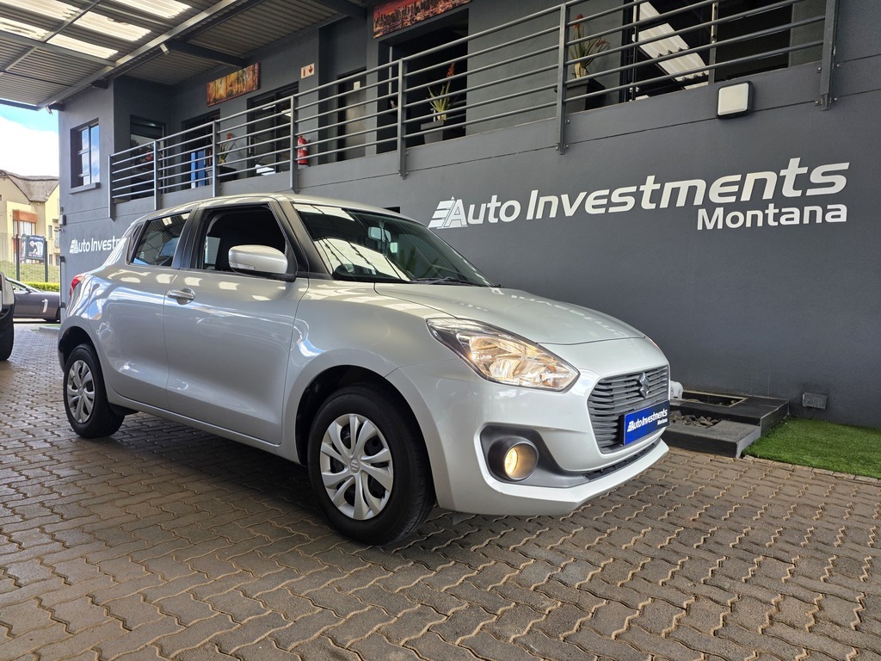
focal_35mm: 23
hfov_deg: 73.9
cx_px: 440
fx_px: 585
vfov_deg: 58.9
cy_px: 330
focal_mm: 6.25
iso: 50
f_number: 1.7
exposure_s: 1/180
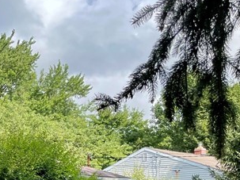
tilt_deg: +2.1
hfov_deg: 18.9
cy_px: 205
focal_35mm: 88
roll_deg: +0.1
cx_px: -147
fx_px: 610
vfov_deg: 16.2
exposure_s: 1/947
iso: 32
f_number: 1.6
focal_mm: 4.2
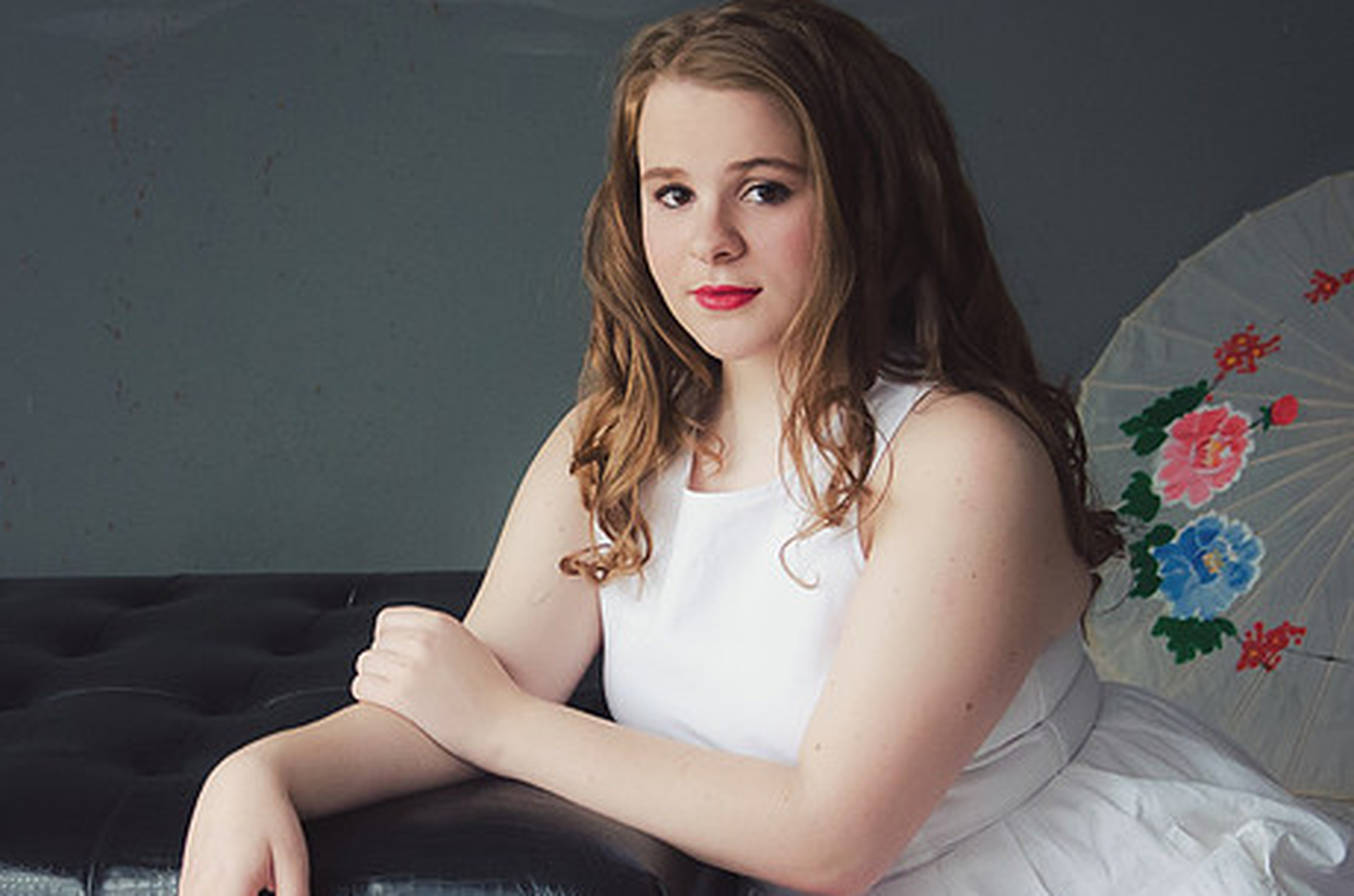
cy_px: 532
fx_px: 4390
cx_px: 584
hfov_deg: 17.5
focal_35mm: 117
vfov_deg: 11.6
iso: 2500
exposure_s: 1/200
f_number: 2.8
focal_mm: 62
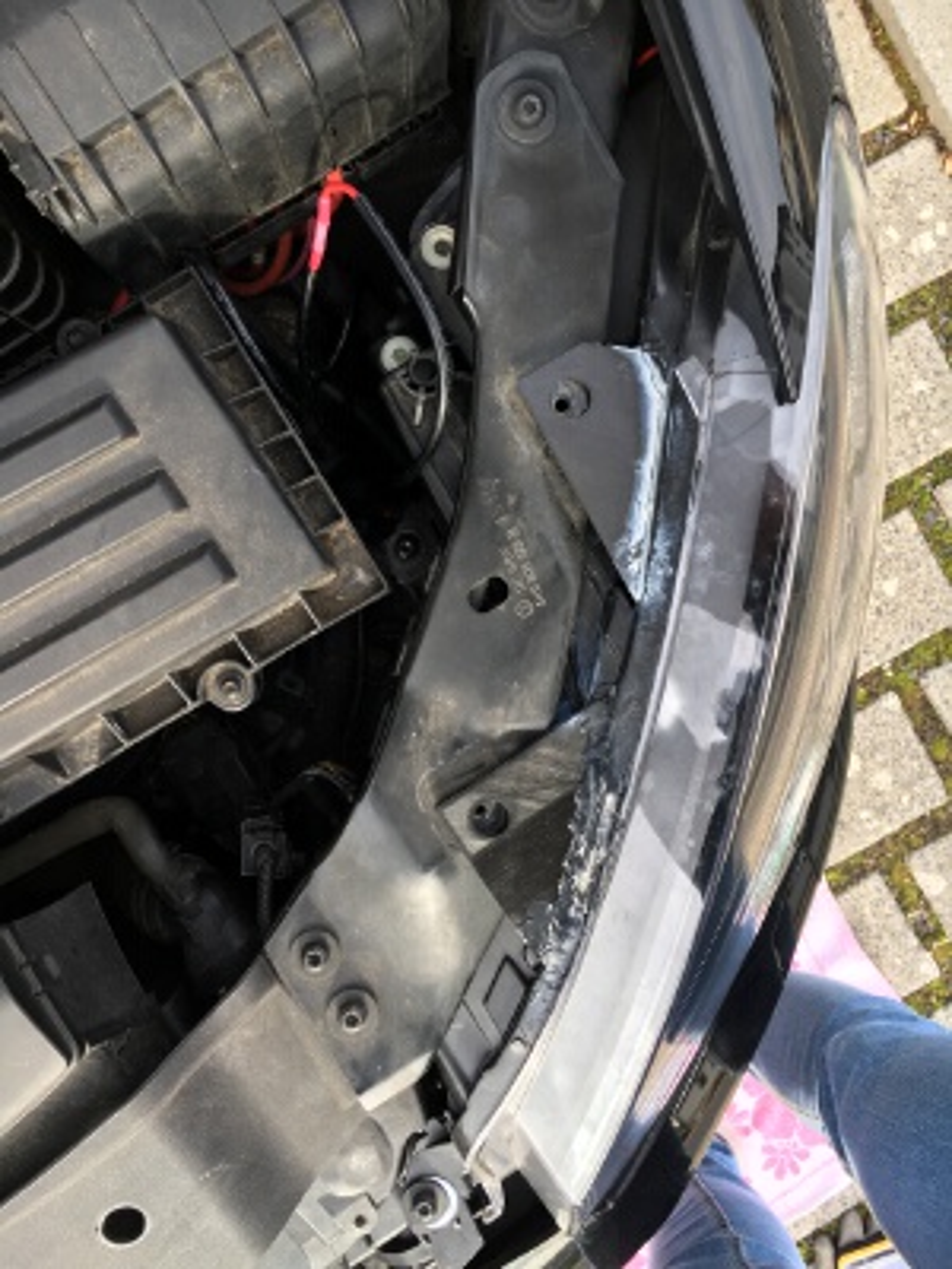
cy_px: 634
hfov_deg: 48.2
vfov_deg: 61.7
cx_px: 476
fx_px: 1063
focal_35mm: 29
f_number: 2.2
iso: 25
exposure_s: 1/132
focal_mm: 4.15
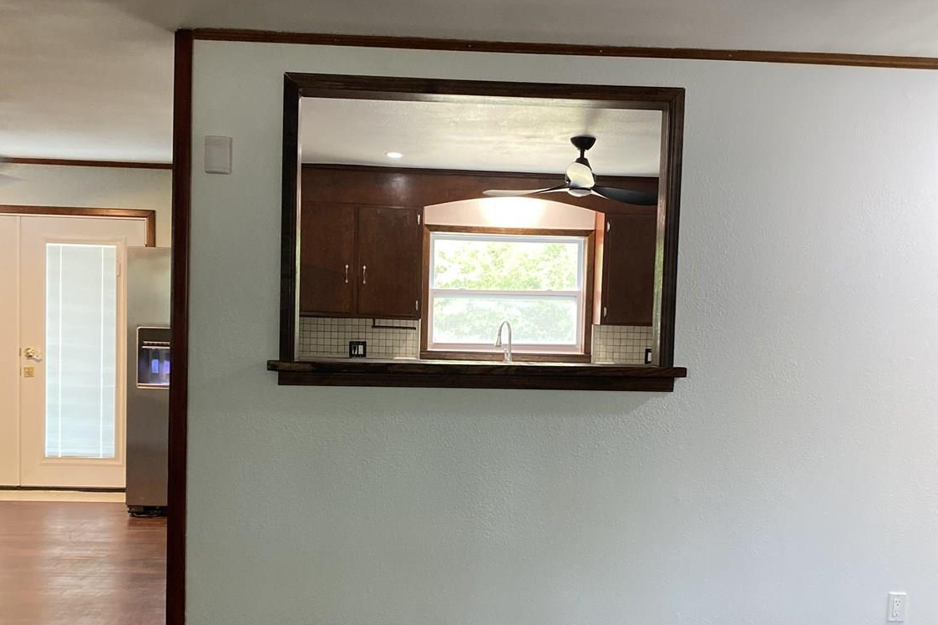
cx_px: 463
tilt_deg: -2.2
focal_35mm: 37
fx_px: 964
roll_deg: -1.4
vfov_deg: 35.8
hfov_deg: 51.9
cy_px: 377
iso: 400
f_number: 1.8
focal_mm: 4.25
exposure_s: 1/40
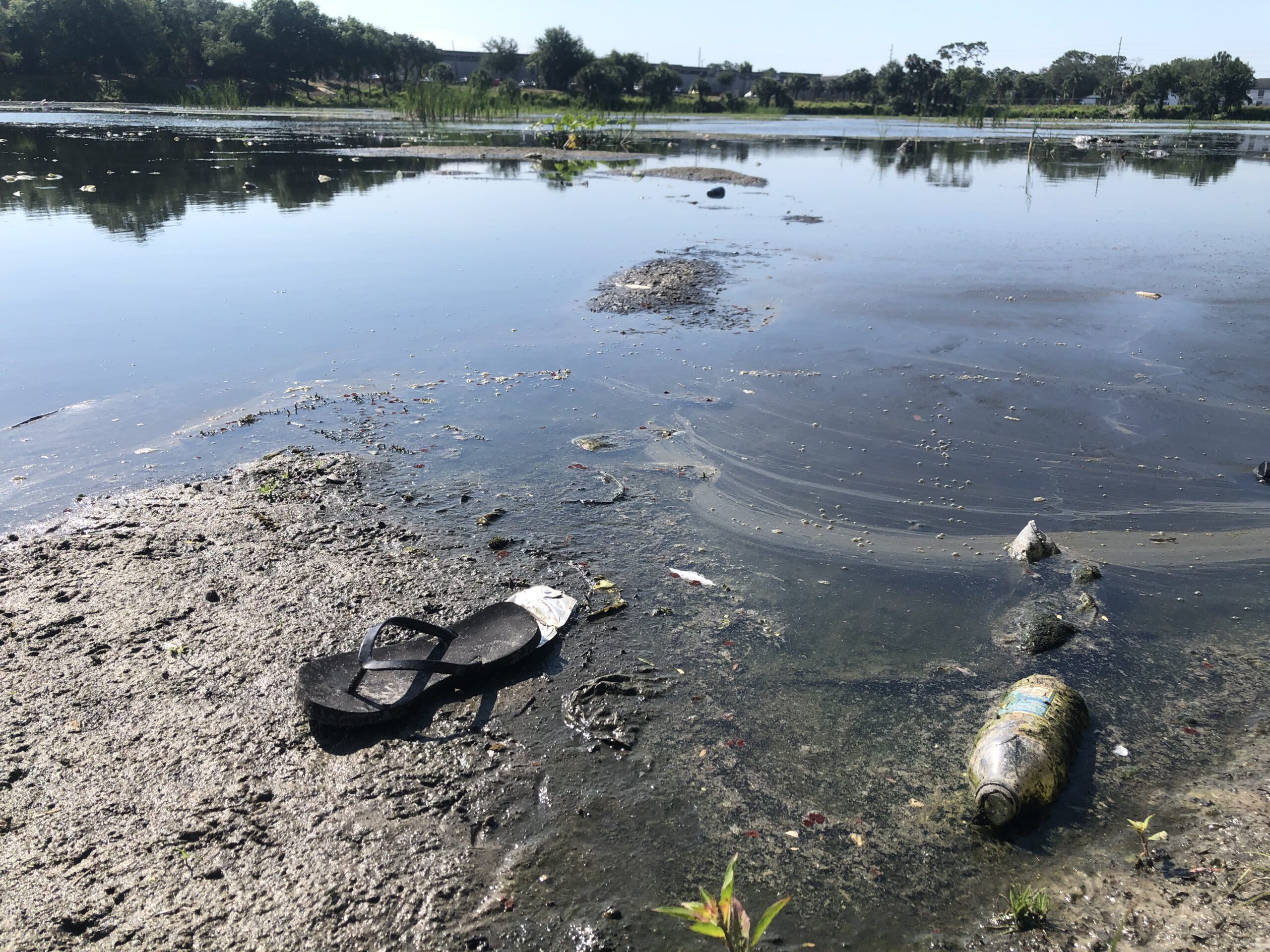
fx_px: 1027
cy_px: 476
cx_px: 635
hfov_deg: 63.4
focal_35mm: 28
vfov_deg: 49.7
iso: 20
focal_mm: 3.99
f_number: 1.8
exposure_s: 1/1715
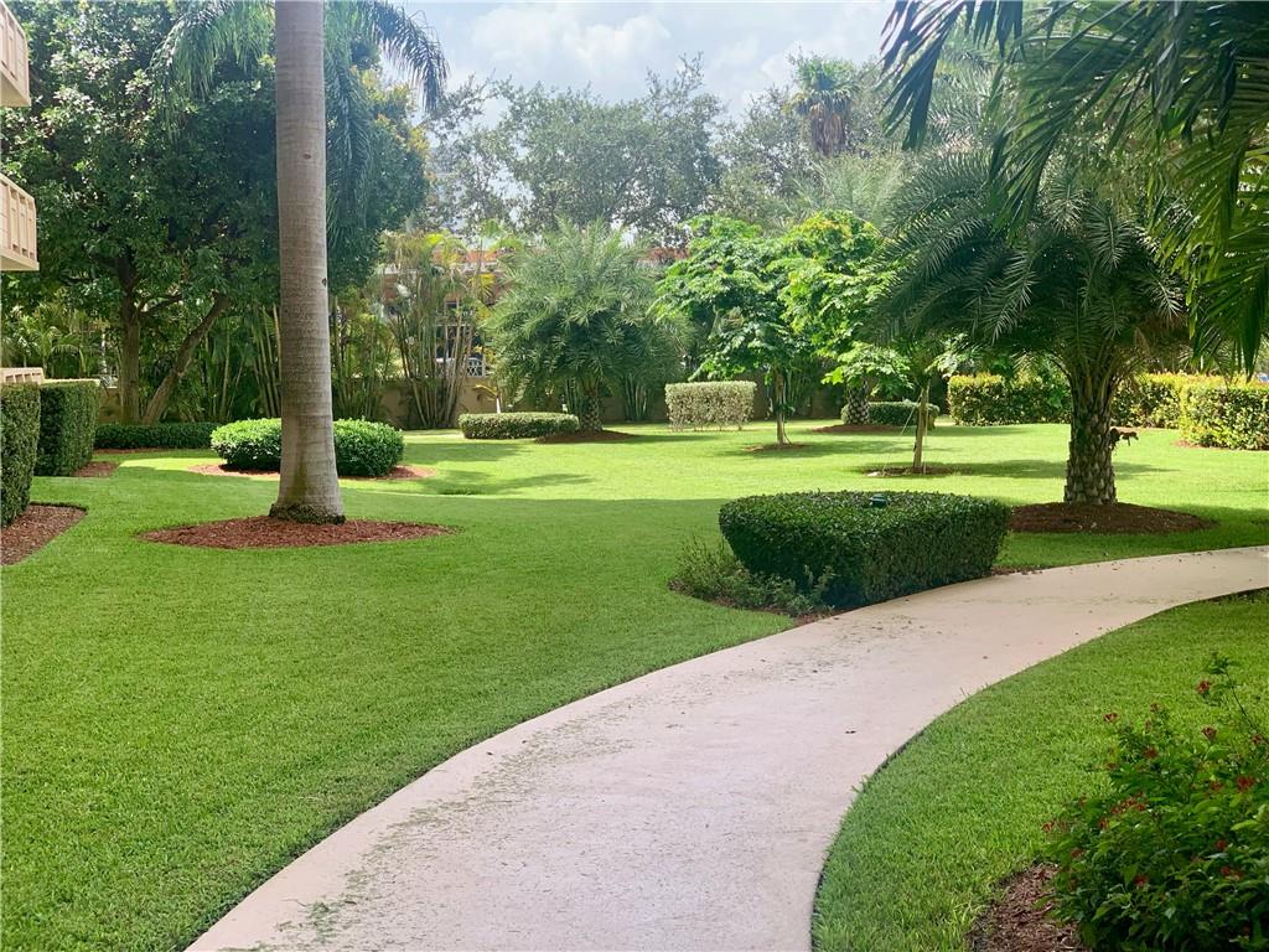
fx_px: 1906
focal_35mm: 52
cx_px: 634
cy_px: 476
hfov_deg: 36.8
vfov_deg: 28.0
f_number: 2.4
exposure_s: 1/333
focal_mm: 6
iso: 16
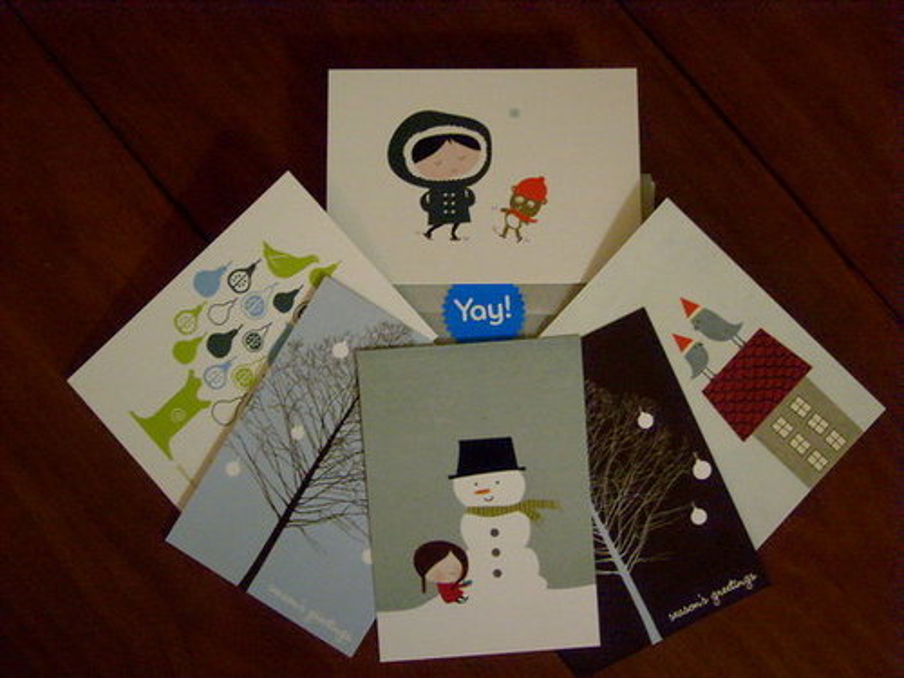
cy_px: 339
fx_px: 1123
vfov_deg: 33.6
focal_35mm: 43
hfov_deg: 43.9
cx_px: 452
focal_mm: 7.2
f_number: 3
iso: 200
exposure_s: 1/3
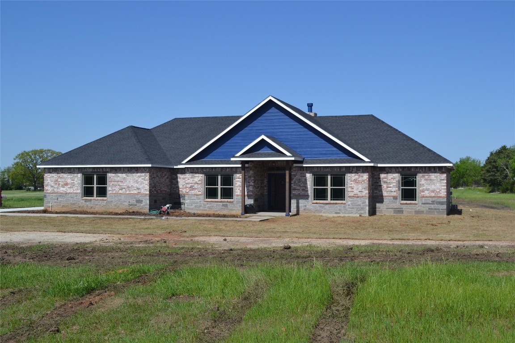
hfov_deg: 49.6
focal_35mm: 39
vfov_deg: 34.2
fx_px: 558
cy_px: 172
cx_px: 258
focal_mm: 26
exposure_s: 1/320
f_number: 9
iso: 100
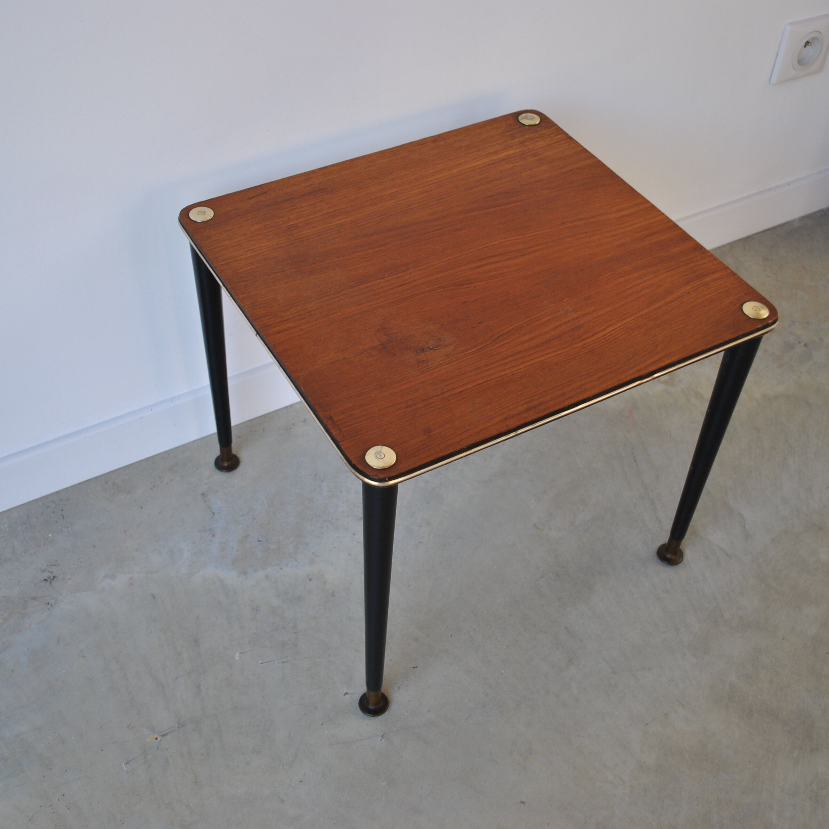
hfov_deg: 40.0
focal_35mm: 42
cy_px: 415
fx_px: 1138
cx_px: 381
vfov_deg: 40.0
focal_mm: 22
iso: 200
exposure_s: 1/80
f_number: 4.5
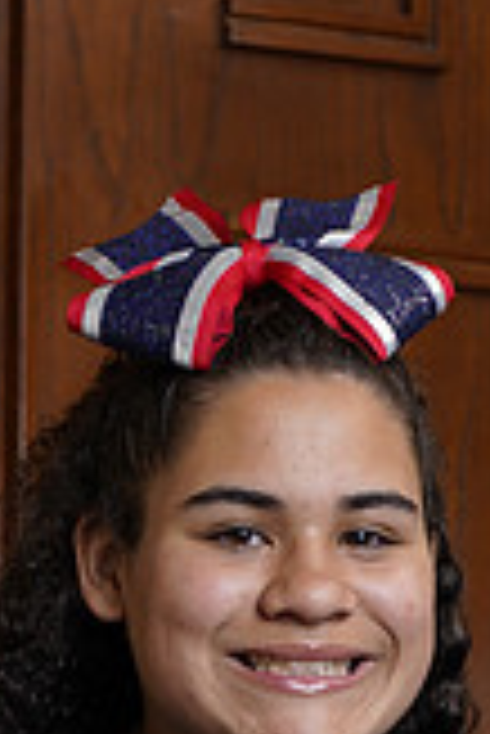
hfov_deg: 4.6
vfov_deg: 6.7
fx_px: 6152
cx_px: 225
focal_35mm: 302
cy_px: 1139
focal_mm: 85
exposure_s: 1/250
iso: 200
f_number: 5.6
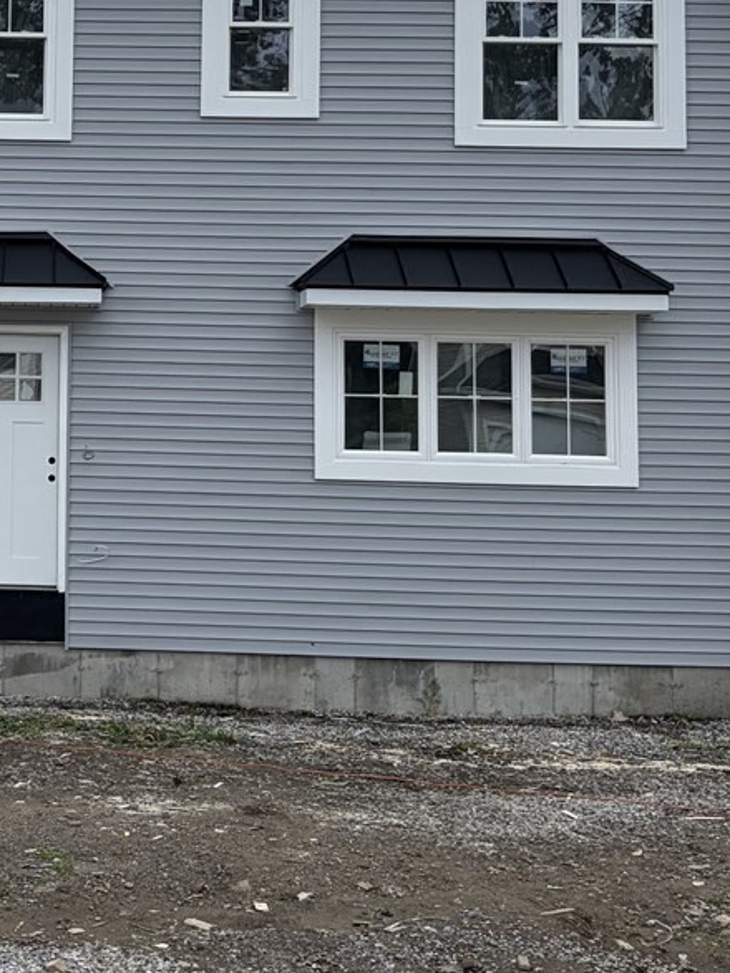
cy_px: 269
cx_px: -23
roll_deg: -1.9
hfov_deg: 20.8
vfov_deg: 28.2
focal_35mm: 68
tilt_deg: +6.2
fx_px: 1913
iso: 64
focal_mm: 5.96
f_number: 1.6
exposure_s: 1/3623
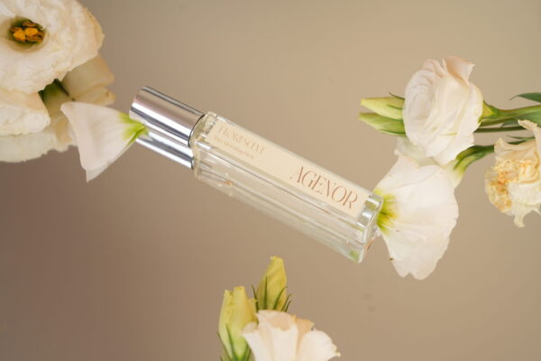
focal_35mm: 70
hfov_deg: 28.8
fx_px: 1052
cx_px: 270
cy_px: 180
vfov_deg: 19.5
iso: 160
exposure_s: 1/125
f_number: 7.1
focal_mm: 70
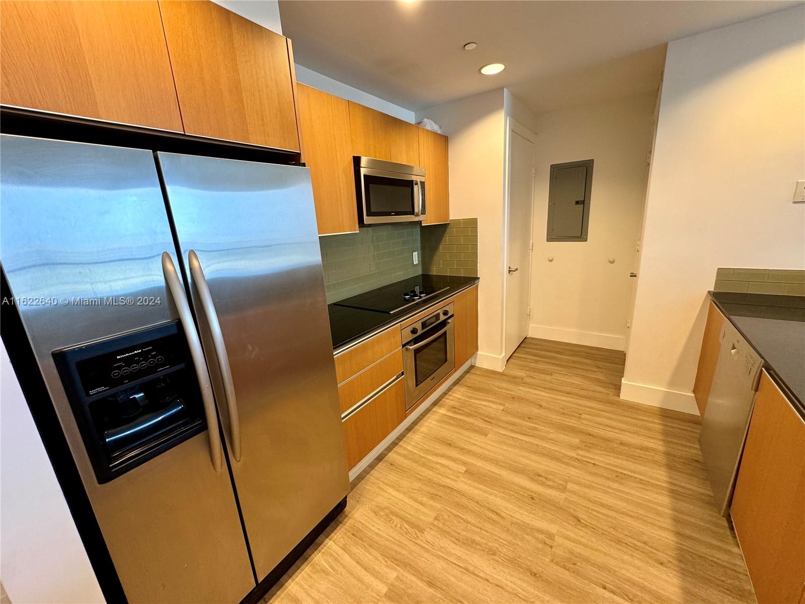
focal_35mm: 14
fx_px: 326
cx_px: 402
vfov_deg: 85.7
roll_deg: +3.7
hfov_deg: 102.1
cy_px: 302
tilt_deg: -15.0
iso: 200
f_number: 2.2
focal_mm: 2.22
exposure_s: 1/60
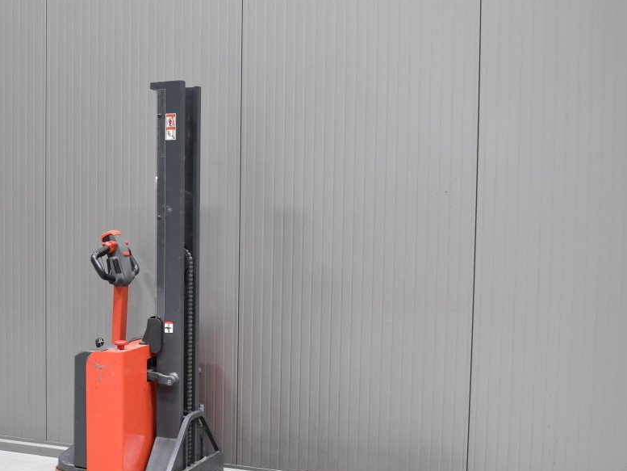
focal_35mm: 49
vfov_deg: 29.5
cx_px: 199
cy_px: 301
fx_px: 888
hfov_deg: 38.4
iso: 1600
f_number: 5
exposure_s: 1/40
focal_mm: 22
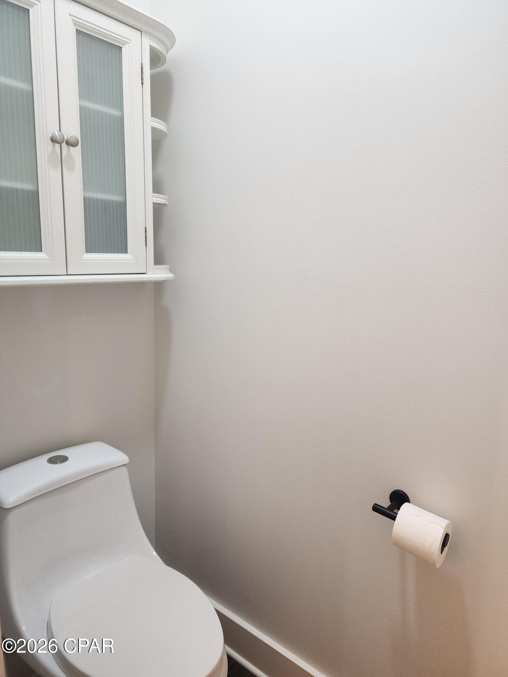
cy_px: 338
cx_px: 254
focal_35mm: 23
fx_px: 450
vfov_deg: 73.9
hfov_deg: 58.9
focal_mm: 6.4
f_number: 1.8
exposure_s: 1/120
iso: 200
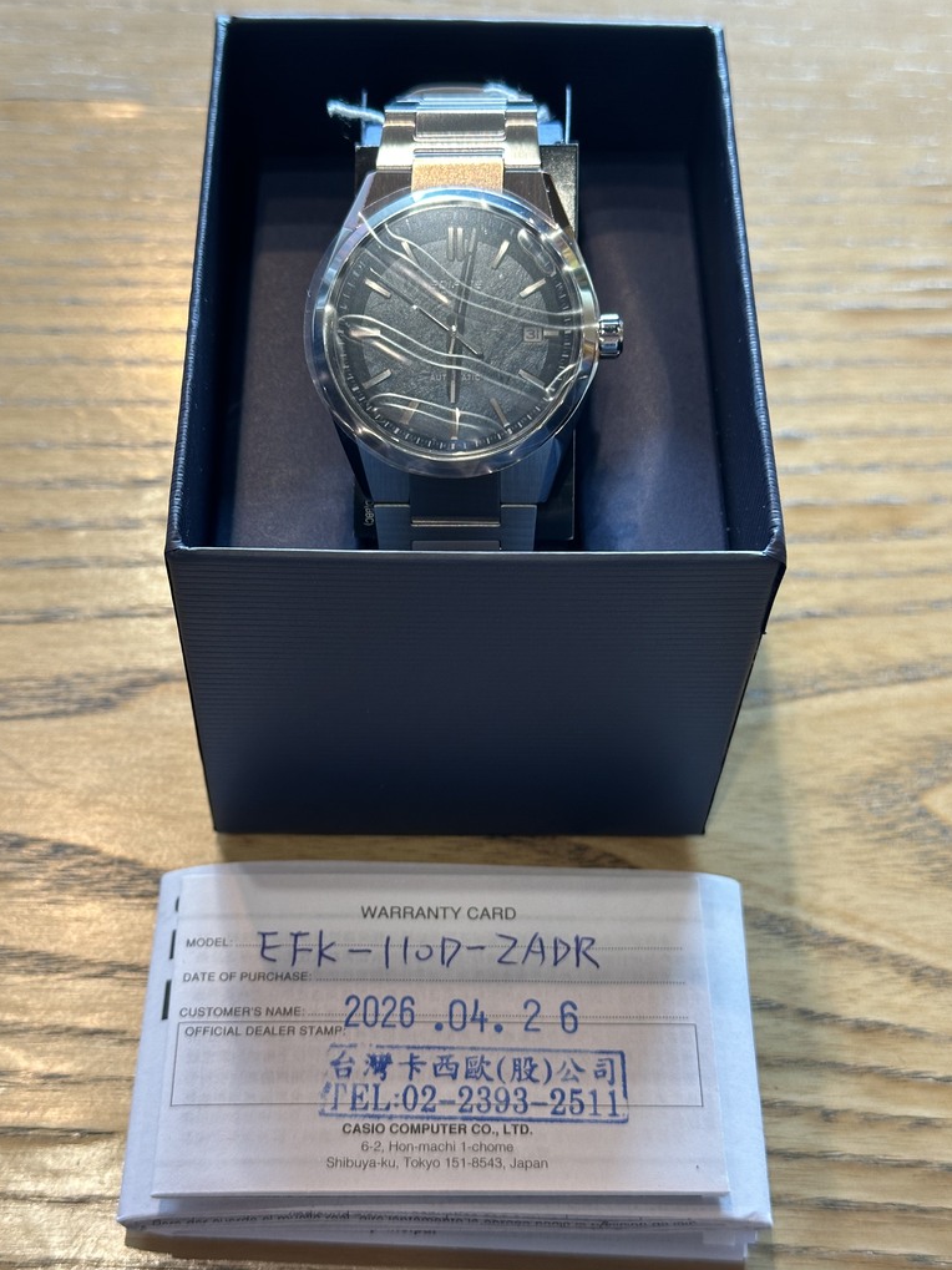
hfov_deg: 29.7
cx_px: 476
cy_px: 643
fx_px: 1797
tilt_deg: -55.7
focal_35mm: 49
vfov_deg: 38.9
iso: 125
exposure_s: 1/60
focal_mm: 6.86
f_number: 1.78
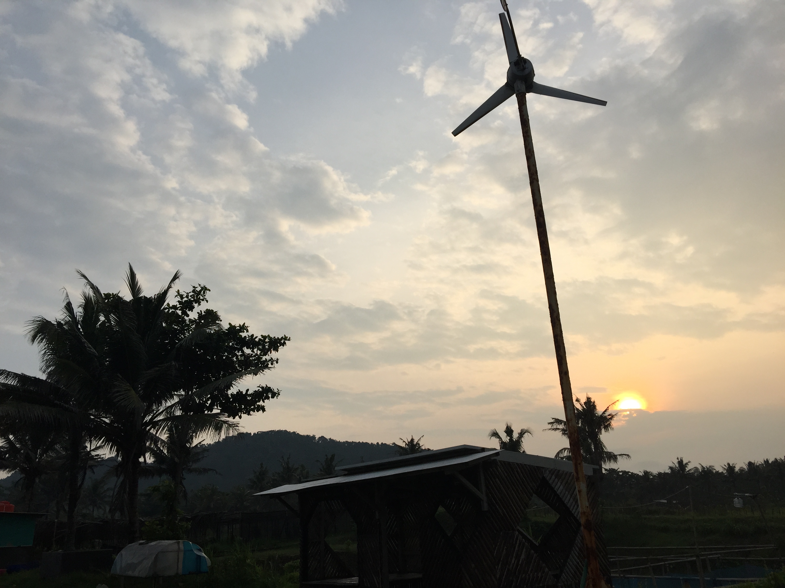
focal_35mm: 29
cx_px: 392
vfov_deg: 48.2
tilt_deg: +20.7
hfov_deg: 61.7
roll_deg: +0.9
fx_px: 658
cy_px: 294
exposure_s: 1/1582
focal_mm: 4.15
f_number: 2.2
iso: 32
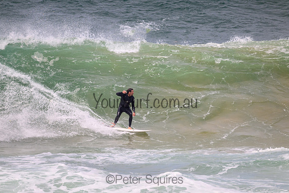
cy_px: 96
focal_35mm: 660
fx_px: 5299
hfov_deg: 3.1
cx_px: 144
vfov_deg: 2.1
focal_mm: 660
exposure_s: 1/2000
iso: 800
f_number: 11
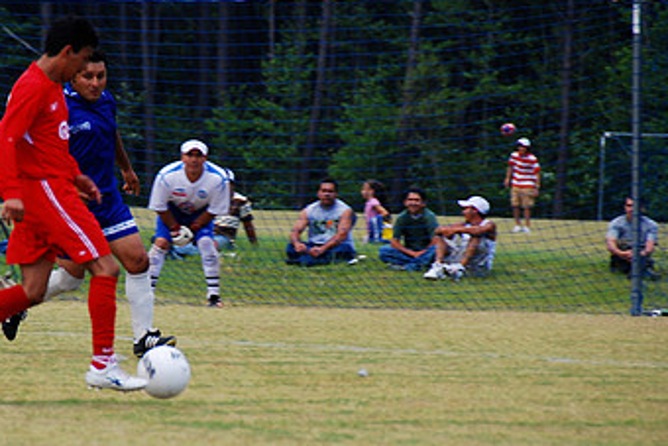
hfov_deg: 4.0
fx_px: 9504
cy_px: 263
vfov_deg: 2.7
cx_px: 185
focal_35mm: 512
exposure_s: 1/250
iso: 100
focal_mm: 200
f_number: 5.6
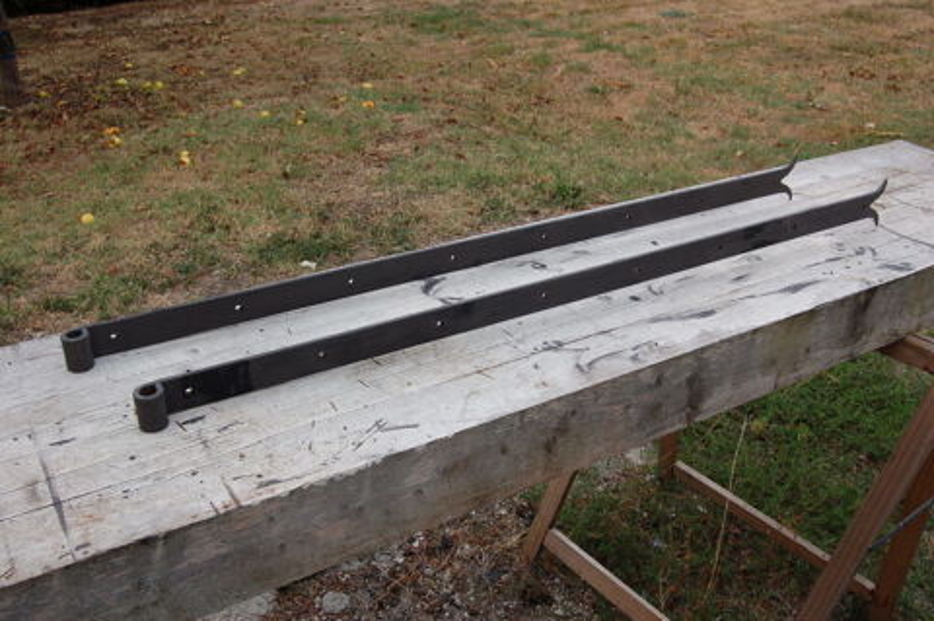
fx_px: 894
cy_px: 310
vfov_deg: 38.3
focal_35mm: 34
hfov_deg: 55.2
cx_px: 467
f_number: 7.1
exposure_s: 1/200
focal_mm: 23
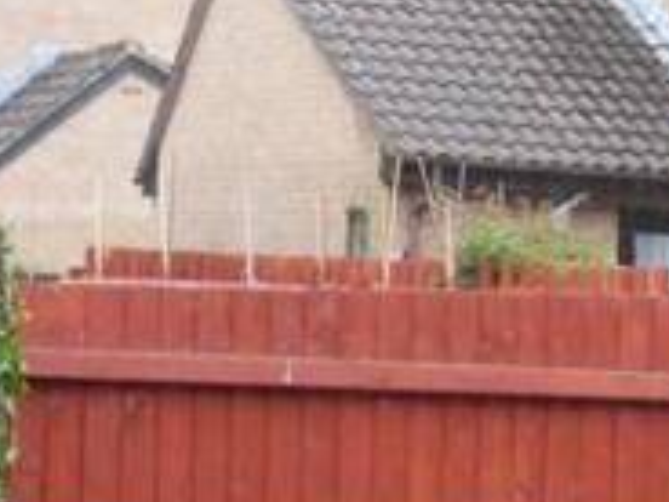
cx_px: 969
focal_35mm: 219
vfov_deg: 6.7
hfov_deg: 8.8
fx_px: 4232
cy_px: 689
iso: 100
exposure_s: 1/100
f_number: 4.9
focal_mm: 11.7
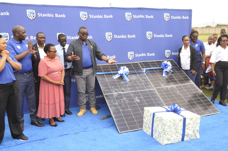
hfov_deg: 48.0
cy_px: 76
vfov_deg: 32.9
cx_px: 114
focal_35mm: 40
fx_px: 256
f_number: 5.6
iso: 800
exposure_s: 1/250
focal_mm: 27
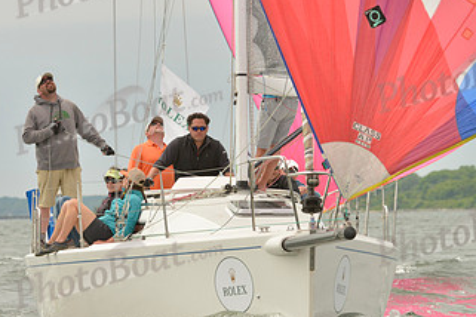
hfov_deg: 5.7
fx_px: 4773
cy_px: 173
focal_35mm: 361
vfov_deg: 3.8
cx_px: 301
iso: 400
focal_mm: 200
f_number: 6.3
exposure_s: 1/800
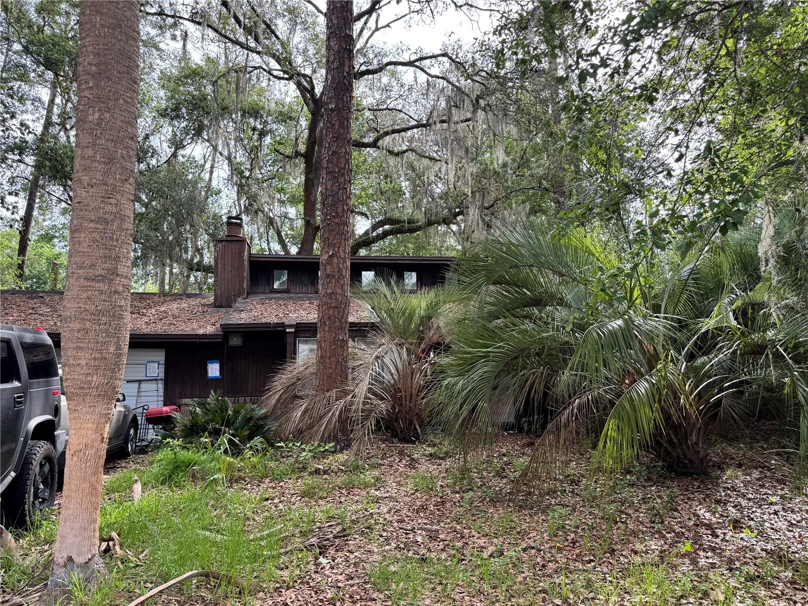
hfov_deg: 71.6
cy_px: 303
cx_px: 404
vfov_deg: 56.8
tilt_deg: +6.0
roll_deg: +0.4
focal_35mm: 24
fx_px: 560
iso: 80
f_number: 1.78
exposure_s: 1/402
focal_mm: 6.76
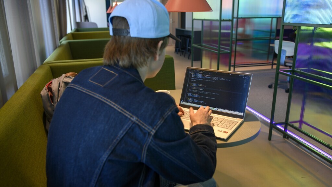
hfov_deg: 65.5
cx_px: 166
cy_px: 99
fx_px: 258
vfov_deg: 39.7
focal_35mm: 29
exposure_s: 1/40
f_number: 3.5
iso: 125
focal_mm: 28
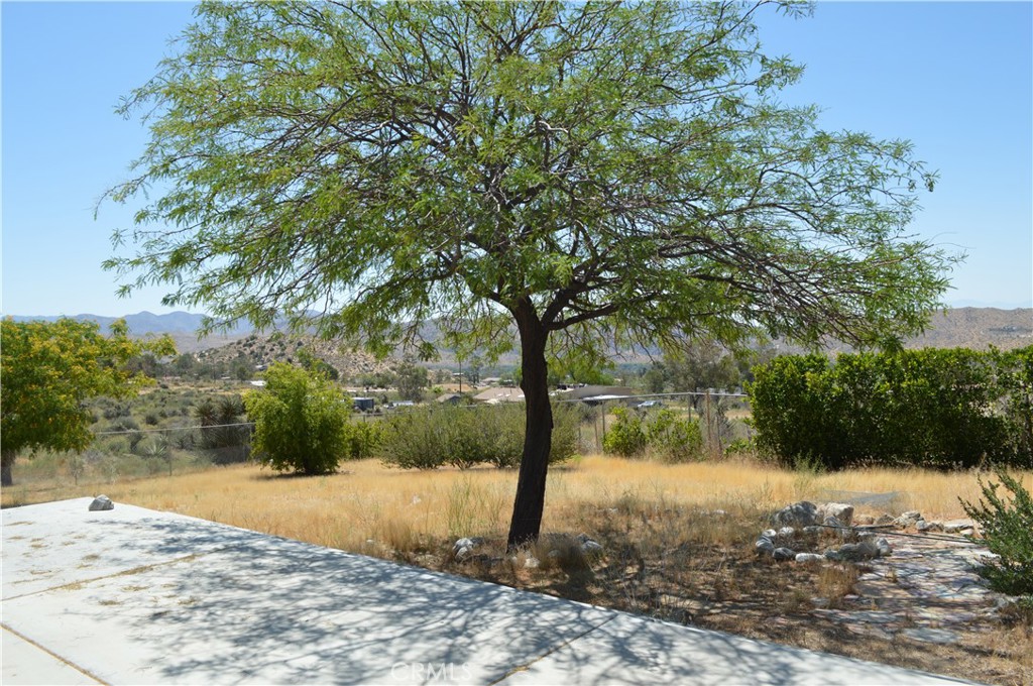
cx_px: 516
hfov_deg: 67.4
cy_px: 343
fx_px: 774
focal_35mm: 27
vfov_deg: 47.8
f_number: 8
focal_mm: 18
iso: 100
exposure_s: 1/250
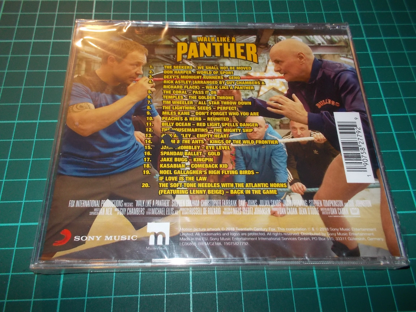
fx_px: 349
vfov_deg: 48.2
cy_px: 156
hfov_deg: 61.7
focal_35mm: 29
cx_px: 208
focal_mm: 4.1
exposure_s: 1/30
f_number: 3.3
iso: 200
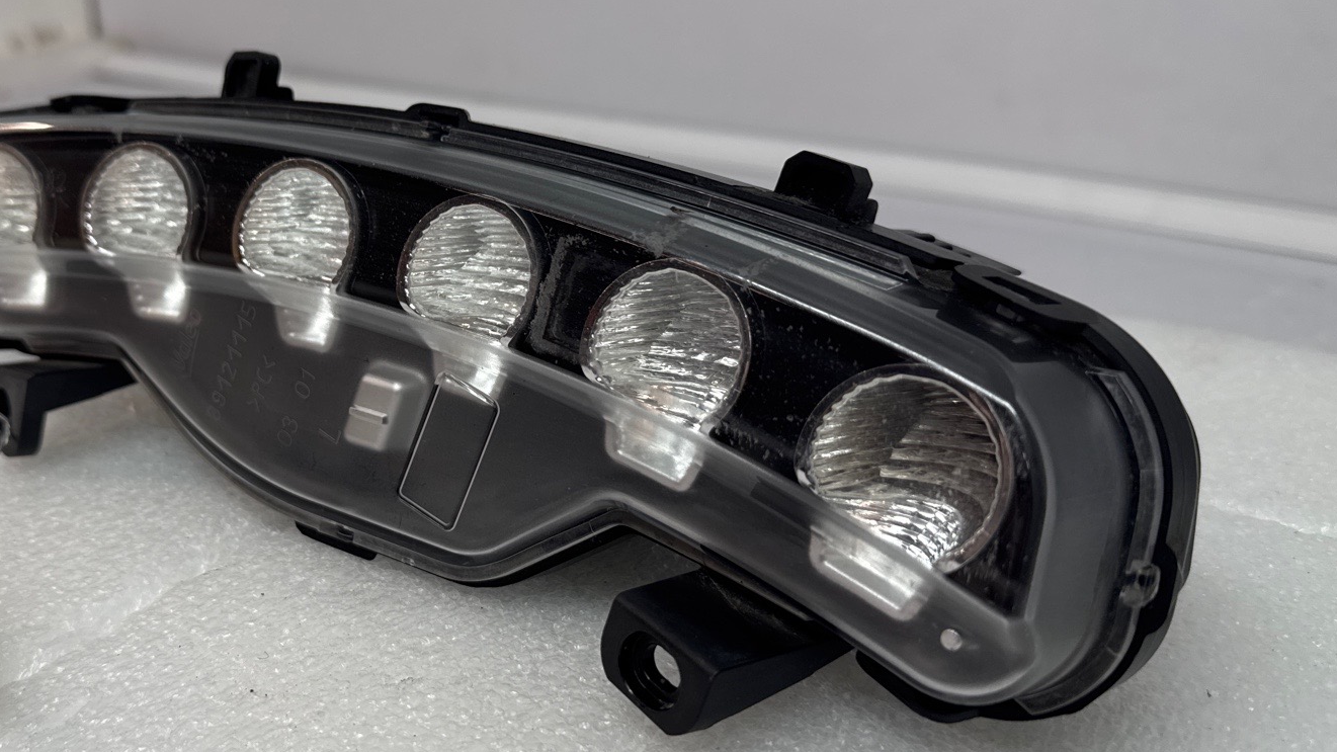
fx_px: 1347
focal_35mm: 38
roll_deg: +2.3
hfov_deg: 51.5
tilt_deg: -22.7
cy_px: 366
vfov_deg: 31.2
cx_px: 419
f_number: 1.78
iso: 80
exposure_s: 1/100
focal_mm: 6.76
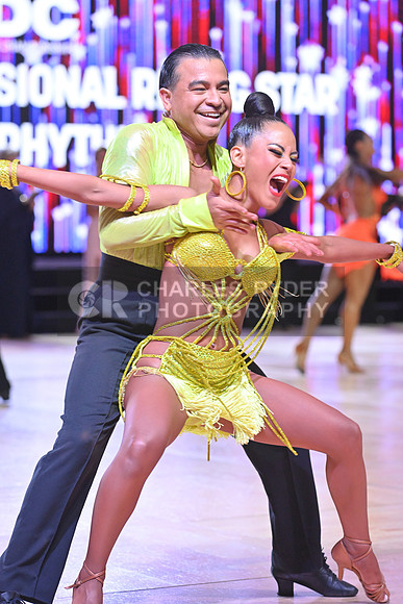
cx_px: 202
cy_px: 302
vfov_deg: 15.8
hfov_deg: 10.6
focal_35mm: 130
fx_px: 2181
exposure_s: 1/400
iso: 4000
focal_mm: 130
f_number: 5
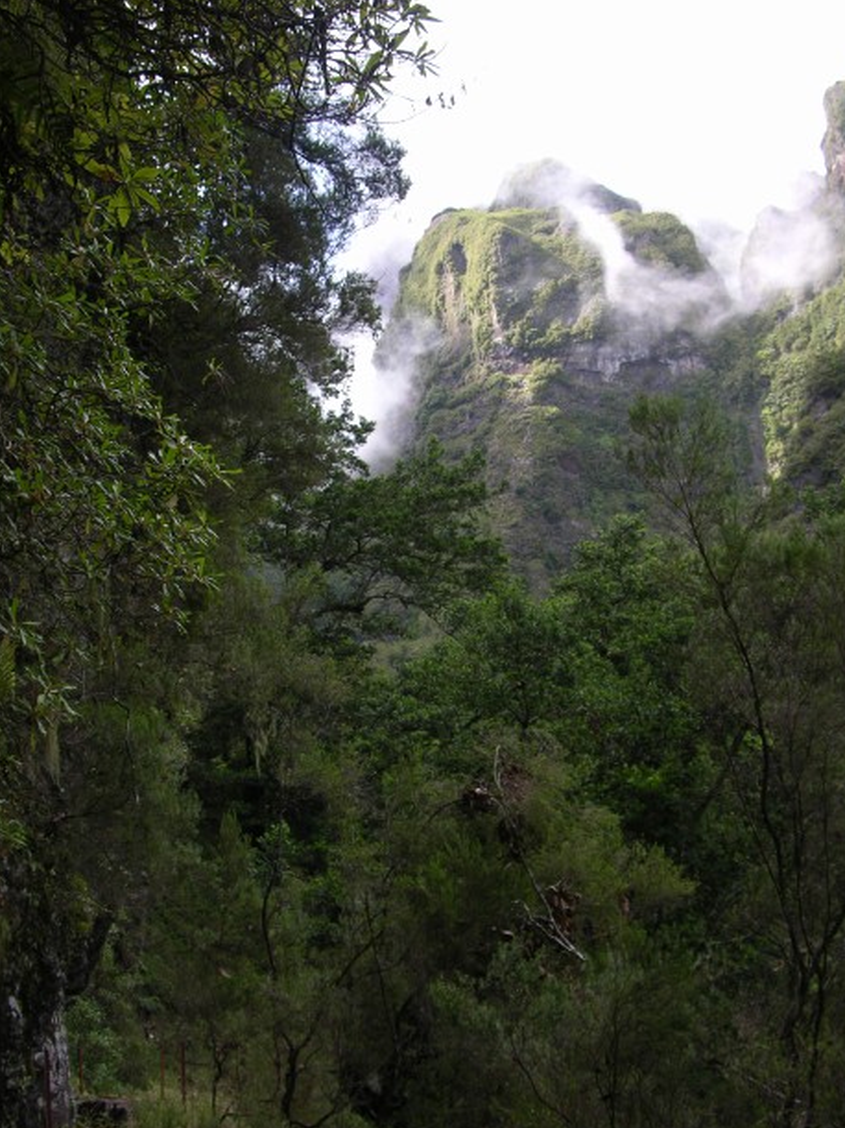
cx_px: 393
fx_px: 1433
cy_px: 606
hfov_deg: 32.9
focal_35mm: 44
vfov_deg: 42.9
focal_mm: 8.9
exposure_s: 1/90
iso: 50
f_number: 4
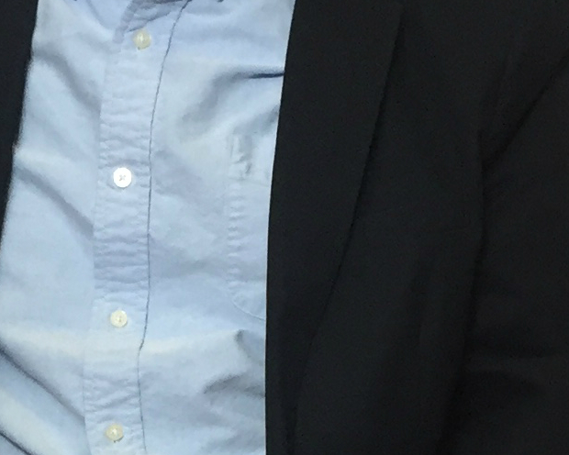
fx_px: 2509
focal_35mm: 149
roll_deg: -0.4
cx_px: -13
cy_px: 834
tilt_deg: -11.9
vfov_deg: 9.8
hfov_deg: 12.8
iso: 80
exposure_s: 1/30
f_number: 2.2
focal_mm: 4.15
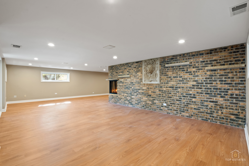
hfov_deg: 96.7
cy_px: 83
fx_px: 111
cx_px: 124
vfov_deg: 73.7
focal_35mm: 16
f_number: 9
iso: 400
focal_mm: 16
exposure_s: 1/2.5
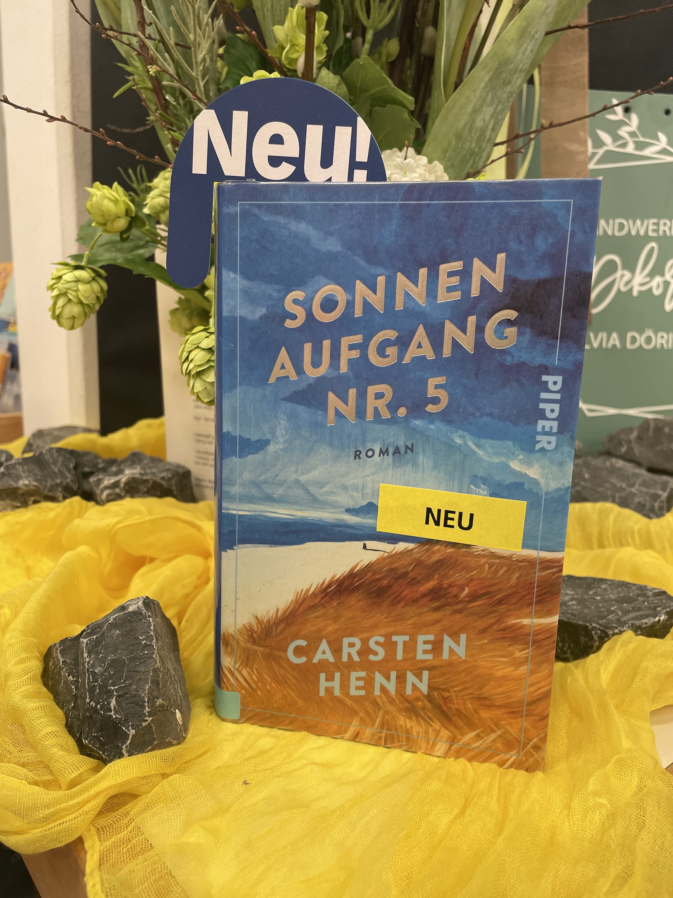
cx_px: 336
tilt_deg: -11.0
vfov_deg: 67.3
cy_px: 449
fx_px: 674
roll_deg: -0.8
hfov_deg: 53.1
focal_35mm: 26
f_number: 1.6
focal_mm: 4.2
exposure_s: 1/118
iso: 100
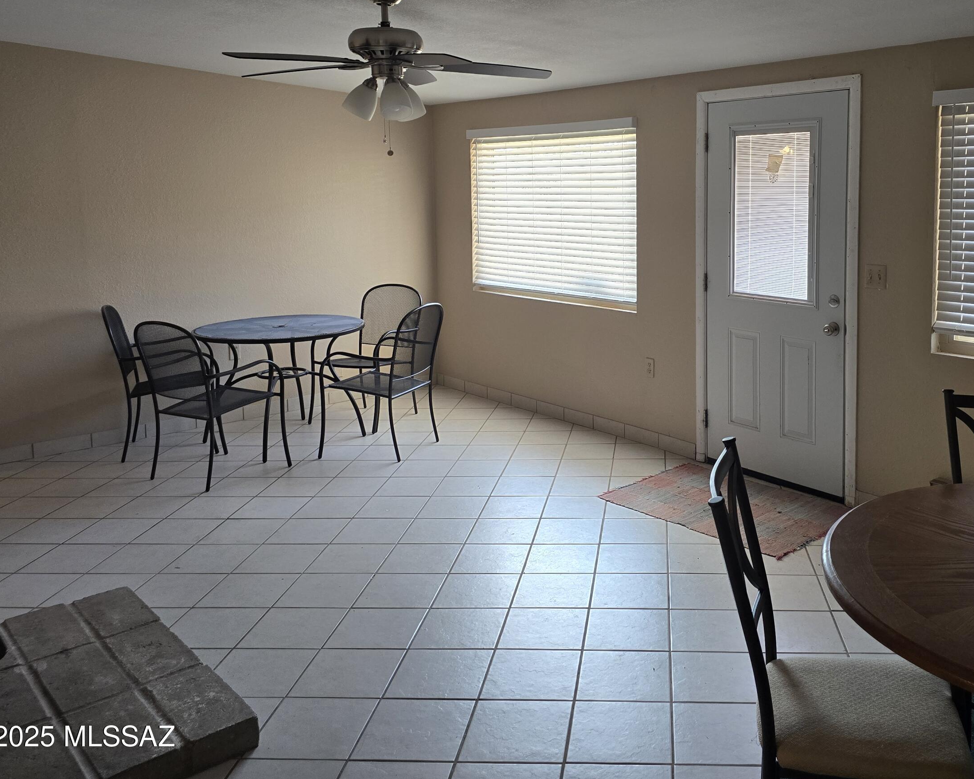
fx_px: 894
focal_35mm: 31
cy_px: 278
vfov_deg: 46.6
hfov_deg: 56.1
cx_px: 641
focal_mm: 6.3
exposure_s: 1/120
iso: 160
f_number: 1.7
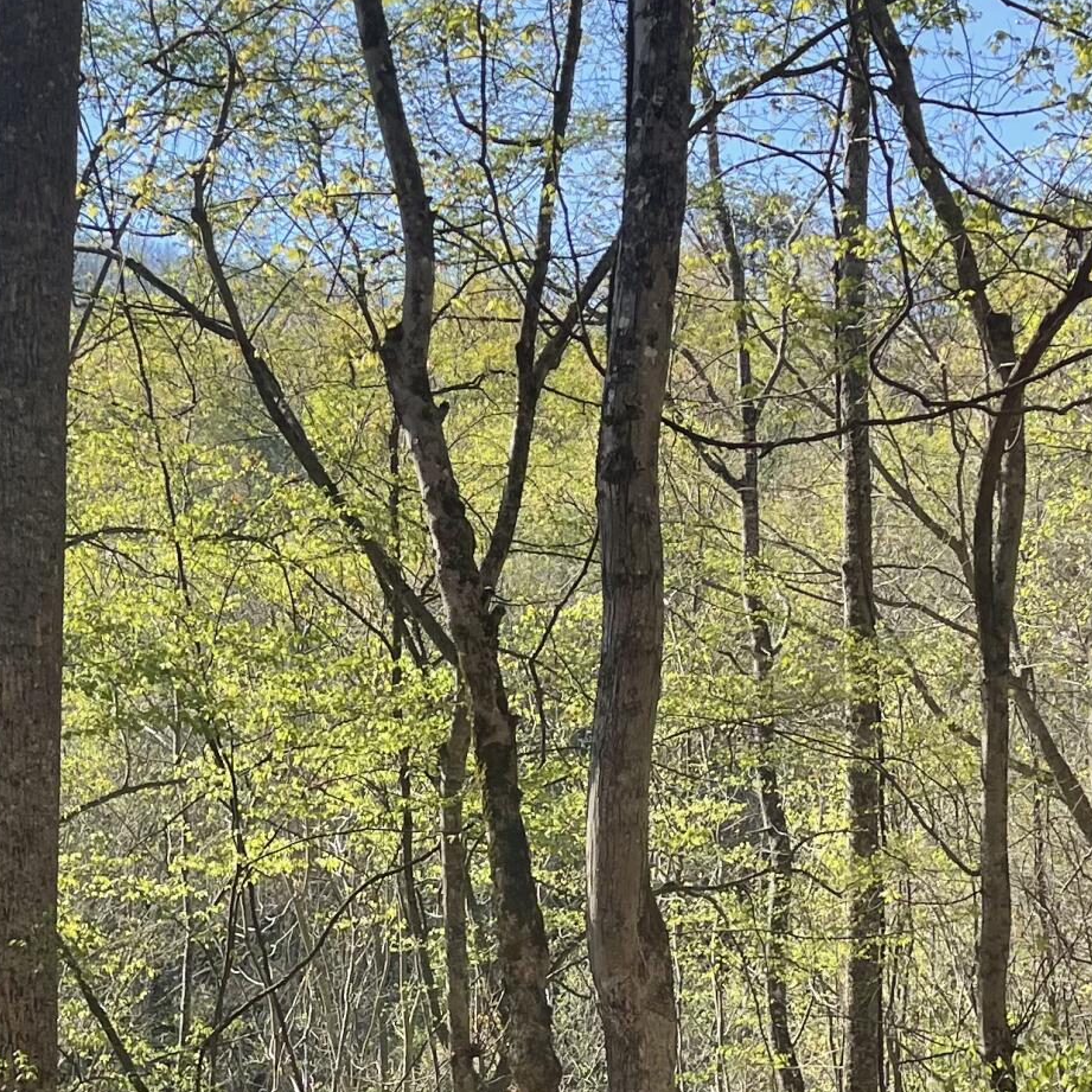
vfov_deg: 23.1
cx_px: 436
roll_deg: -1.2
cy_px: 1056
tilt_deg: +2.0
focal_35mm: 72
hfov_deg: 24.0
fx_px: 2570
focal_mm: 5.1
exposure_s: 1/1078
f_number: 1.6
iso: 32
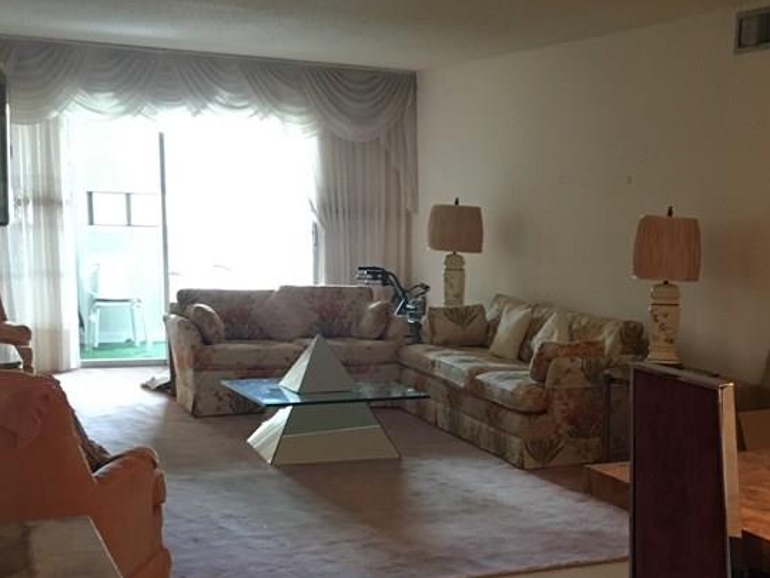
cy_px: 414
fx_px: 1223
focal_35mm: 55
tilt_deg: -8.9
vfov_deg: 26.3
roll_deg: -2.3
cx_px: 613
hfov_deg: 33.9
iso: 200
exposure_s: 1/30
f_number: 2.2
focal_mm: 4.15
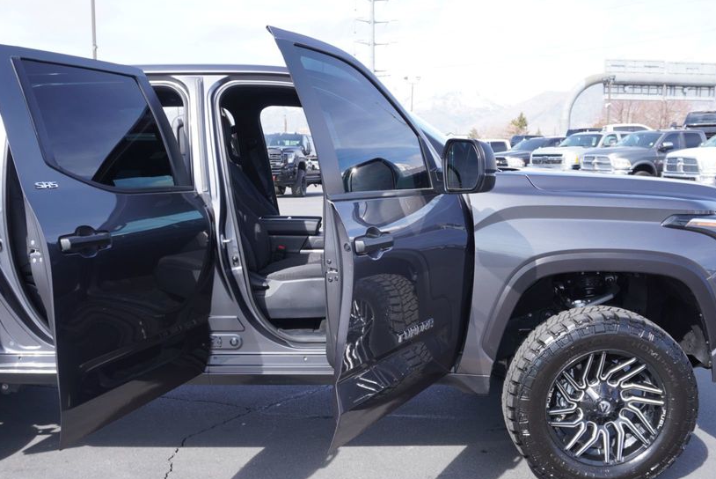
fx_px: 789
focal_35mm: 40
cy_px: 284
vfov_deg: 33.7
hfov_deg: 48.8
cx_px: 349
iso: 100
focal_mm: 21
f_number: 6.3
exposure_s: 1/160
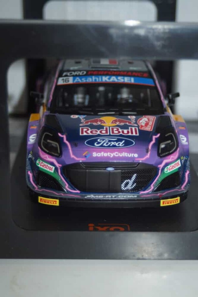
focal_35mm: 75
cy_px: 148
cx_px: 99
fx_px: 619
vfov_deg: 27.0
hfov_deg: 18.2
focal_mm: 50
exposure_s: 1/60
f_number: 4.5
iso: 125
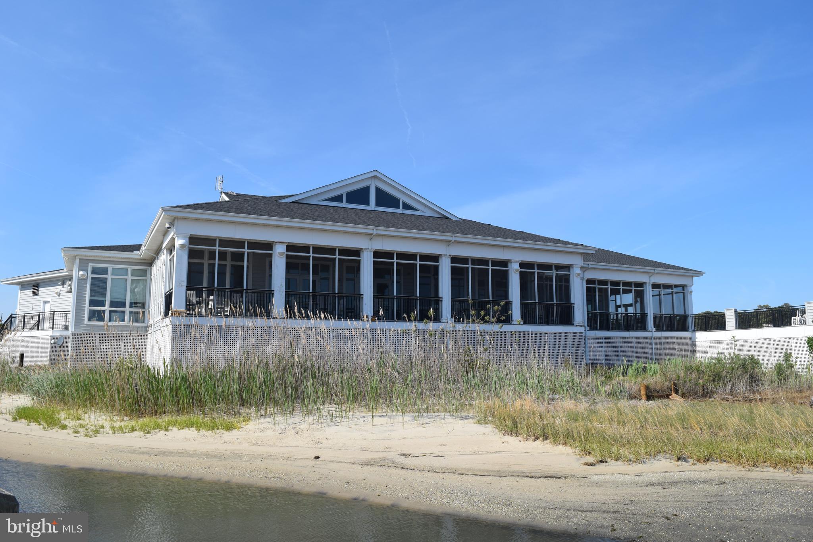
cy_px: 271
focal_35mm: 27
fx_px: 610
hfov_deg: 67.4
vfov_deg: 47.9
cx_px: 406
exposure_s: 1/400
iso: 200
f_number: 10
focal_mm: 18
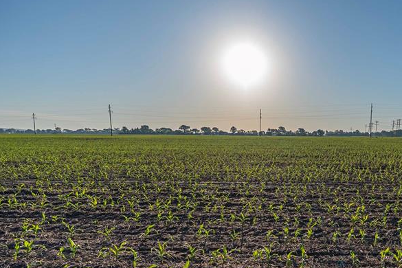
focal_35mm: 28
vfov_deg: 45.4
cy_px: 187
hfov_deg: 61.5
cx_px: 306
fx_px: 313
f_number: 4
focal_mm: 16
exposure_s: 1/3200
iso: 250
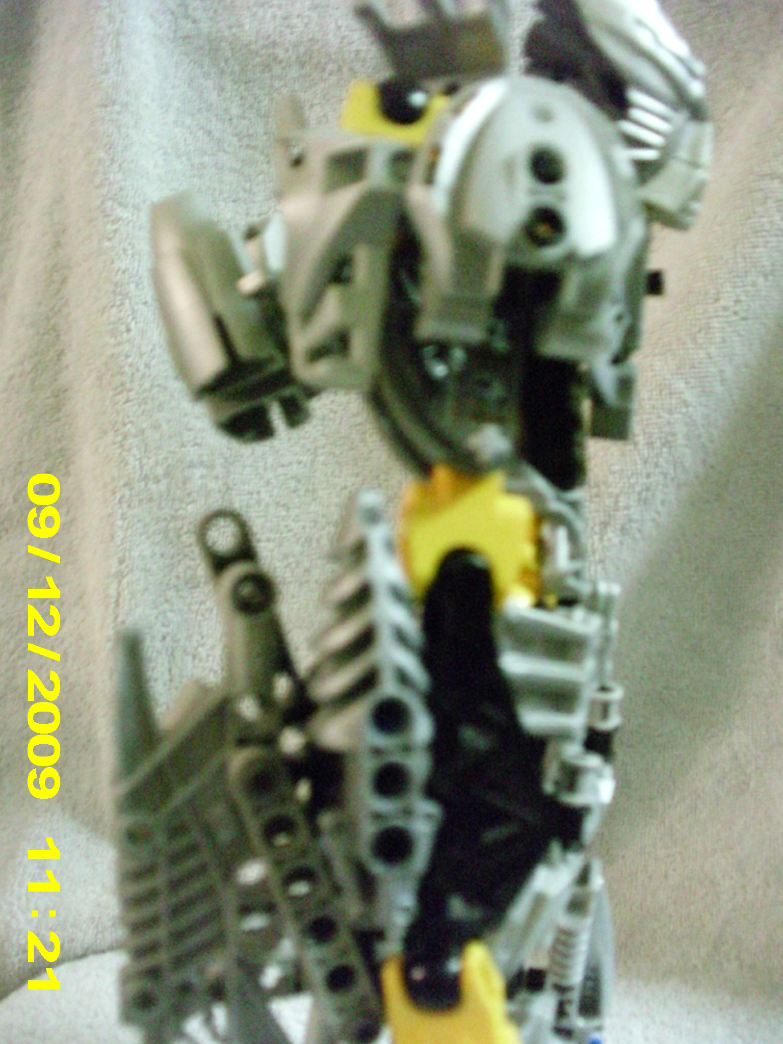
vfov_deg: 49.0
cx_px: 392
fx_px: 1146
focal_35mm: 38
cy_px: 522
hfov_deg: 37.7
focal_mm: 6.3
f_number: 3.1
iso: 1600
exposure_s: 1/12
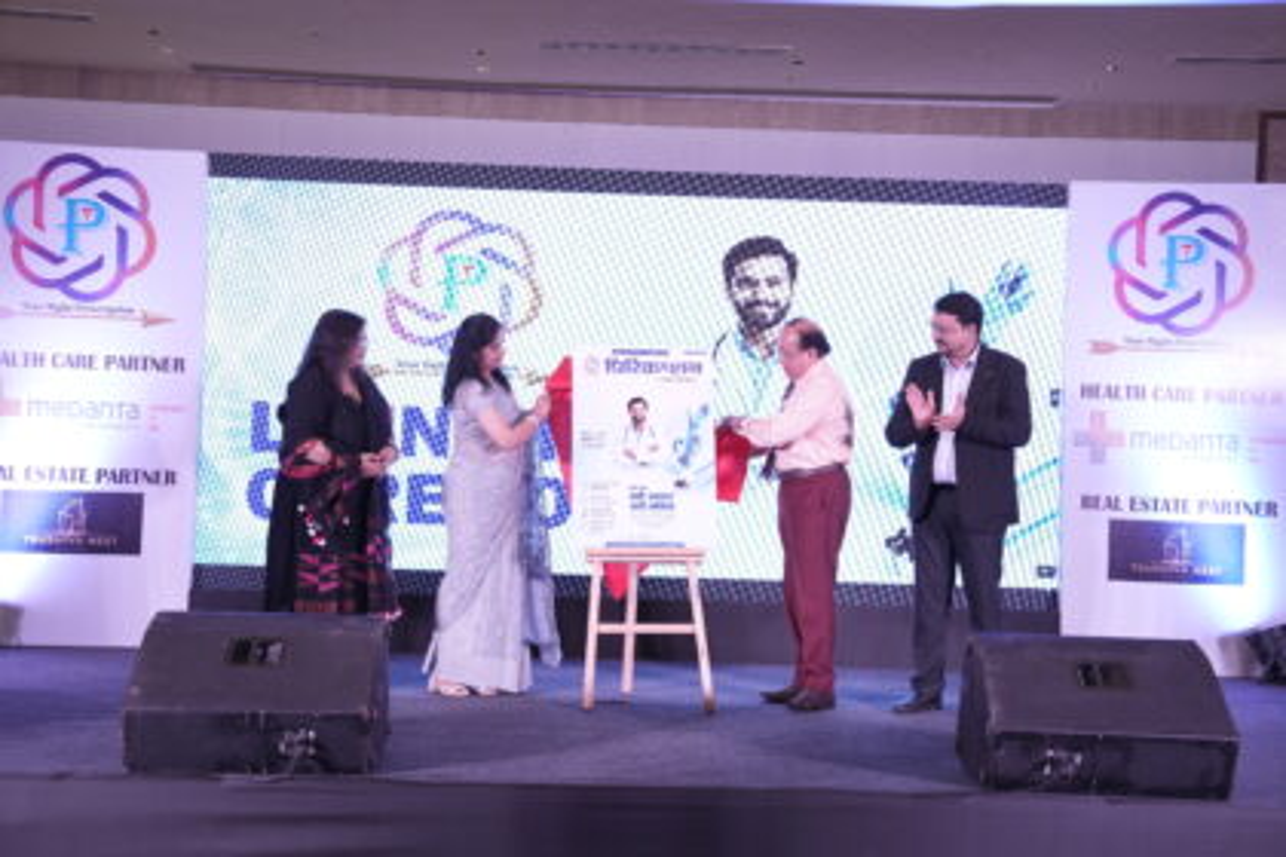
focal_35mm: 44
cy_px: 428
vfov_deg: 30.5
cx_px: 643
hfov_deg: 44.5
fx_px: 1572
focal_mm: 44
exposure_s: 1/125
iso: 2000
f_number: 5.6
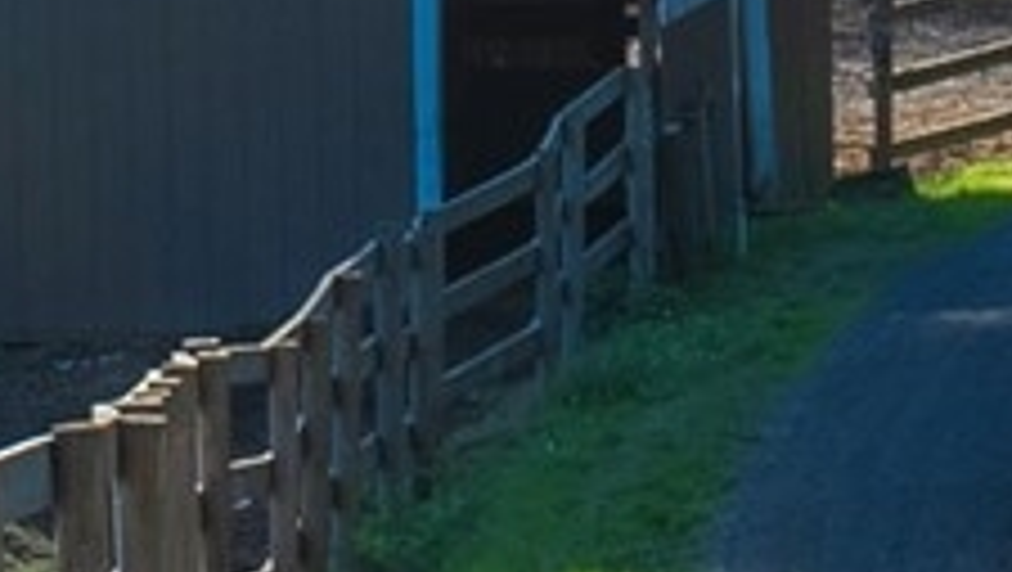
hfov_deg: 4.6
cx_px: 1262
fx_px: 12515
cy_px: 459
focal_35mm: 466
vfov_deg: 2.6
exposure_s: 1/250
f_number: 7.1
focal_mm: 59
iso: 100
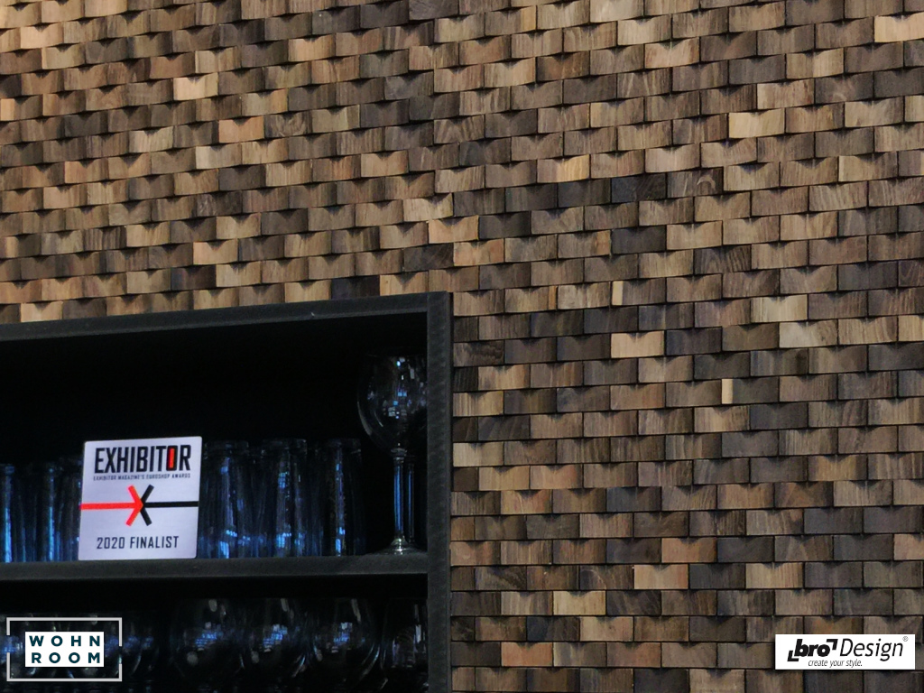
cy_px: 346
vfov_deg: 48.2
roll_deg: -1.6
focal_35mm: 29
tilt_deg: +2.8
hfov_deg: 61.7
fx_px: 774
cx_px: 462
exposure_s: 1/33
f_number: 2.2
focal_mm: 4.15
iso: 40
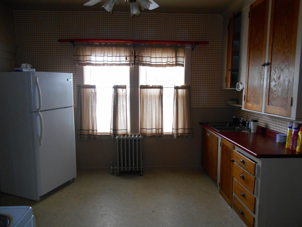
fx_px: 227
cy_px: 114
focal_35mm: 26
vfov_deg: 53.1
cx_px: 151
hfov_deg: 67.3
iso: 320
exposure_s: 1/30
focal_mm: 4.6
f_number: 3.2
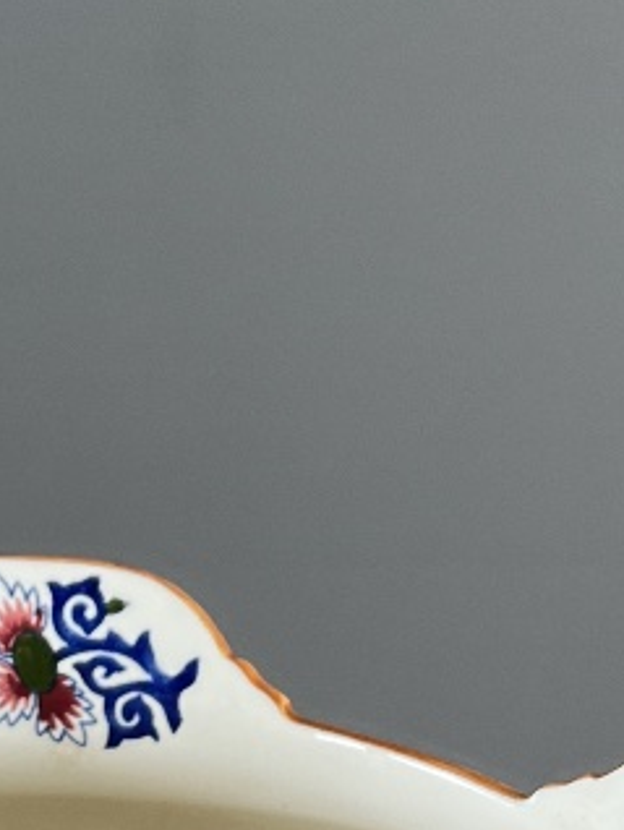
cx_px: 5
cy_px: 1193
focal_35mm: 98
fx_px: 2352
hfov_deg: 14.9
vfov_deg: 18.1
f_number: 1.5
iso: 80
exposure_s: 1/101
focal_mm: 5.7
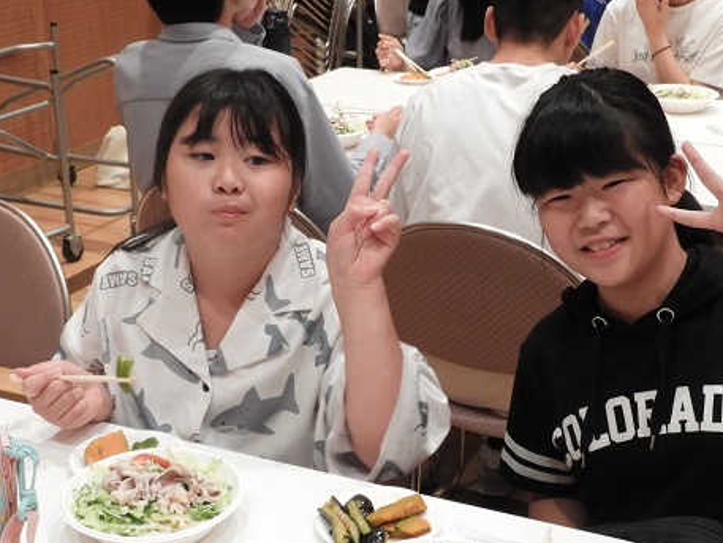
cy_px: 337
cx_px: 402
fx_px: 1316
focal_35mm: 63
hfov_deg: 30.7
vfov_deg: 23.2
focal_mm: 8.1
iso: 400
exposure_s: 1/30
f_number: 4
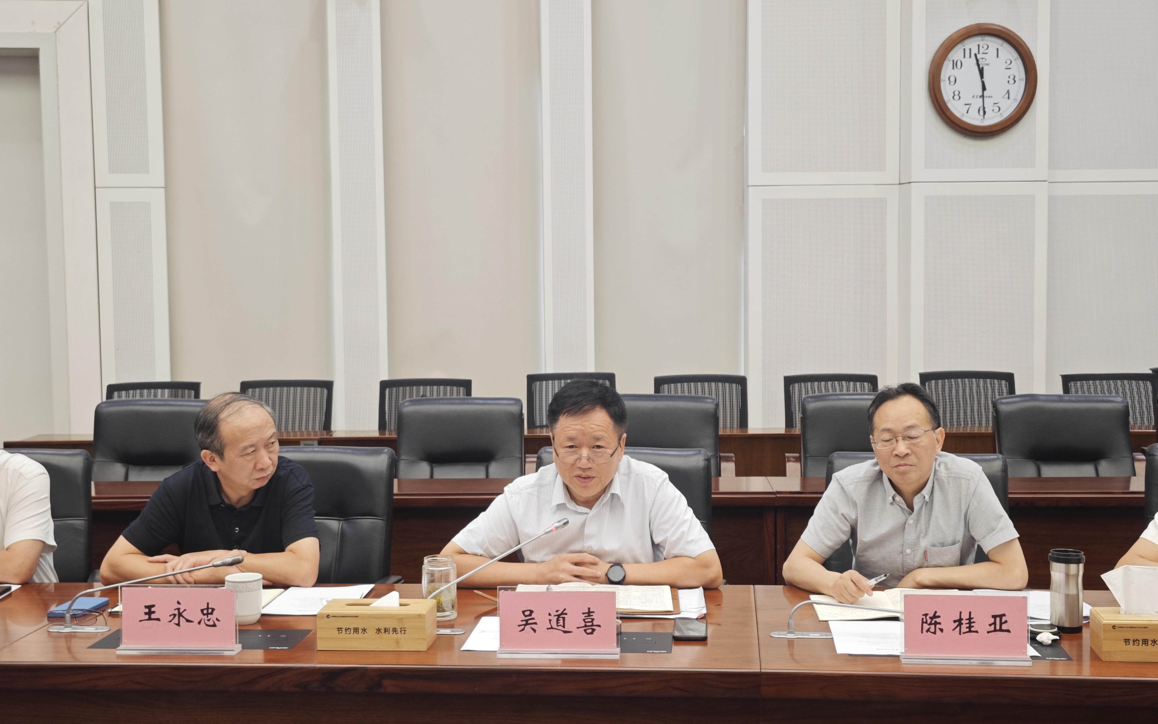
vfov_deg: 26.3
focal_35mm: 49
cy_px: 381
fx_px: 1546
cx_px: 578
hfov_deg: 41.1
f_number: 1.9
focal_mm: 8.7
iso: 320
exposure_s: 1/100
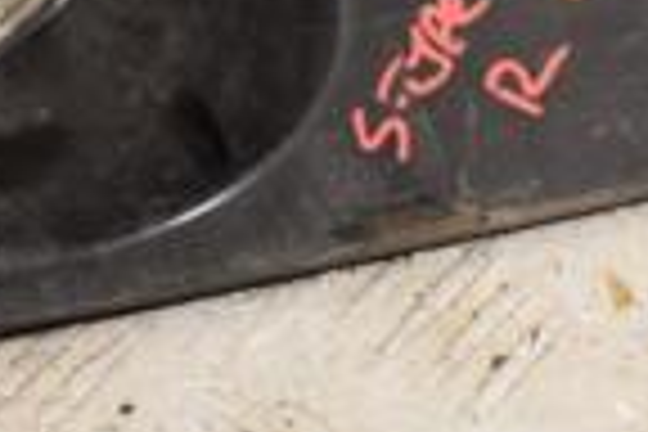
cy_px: -252
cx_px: 598
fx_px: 4500
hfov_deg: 8.2
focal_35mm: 250
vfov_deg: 5.4
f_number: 5.6
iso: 400
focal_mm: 40
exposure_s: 1/125
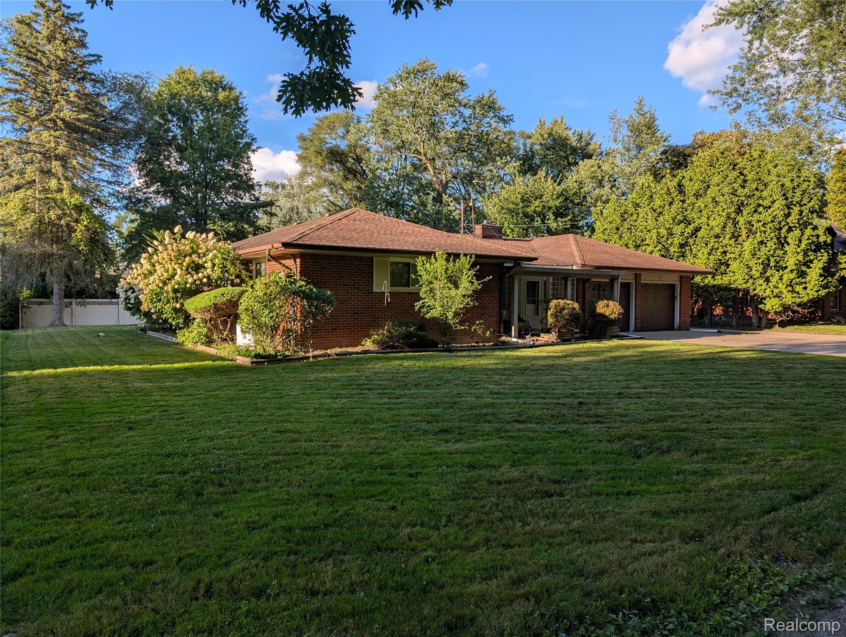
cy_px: 318
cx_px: 423
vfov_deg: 56.9
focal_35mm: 24
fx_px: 587
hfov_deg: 71.5
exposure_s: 1/522
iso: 19
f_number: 1.68
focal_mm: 6.9
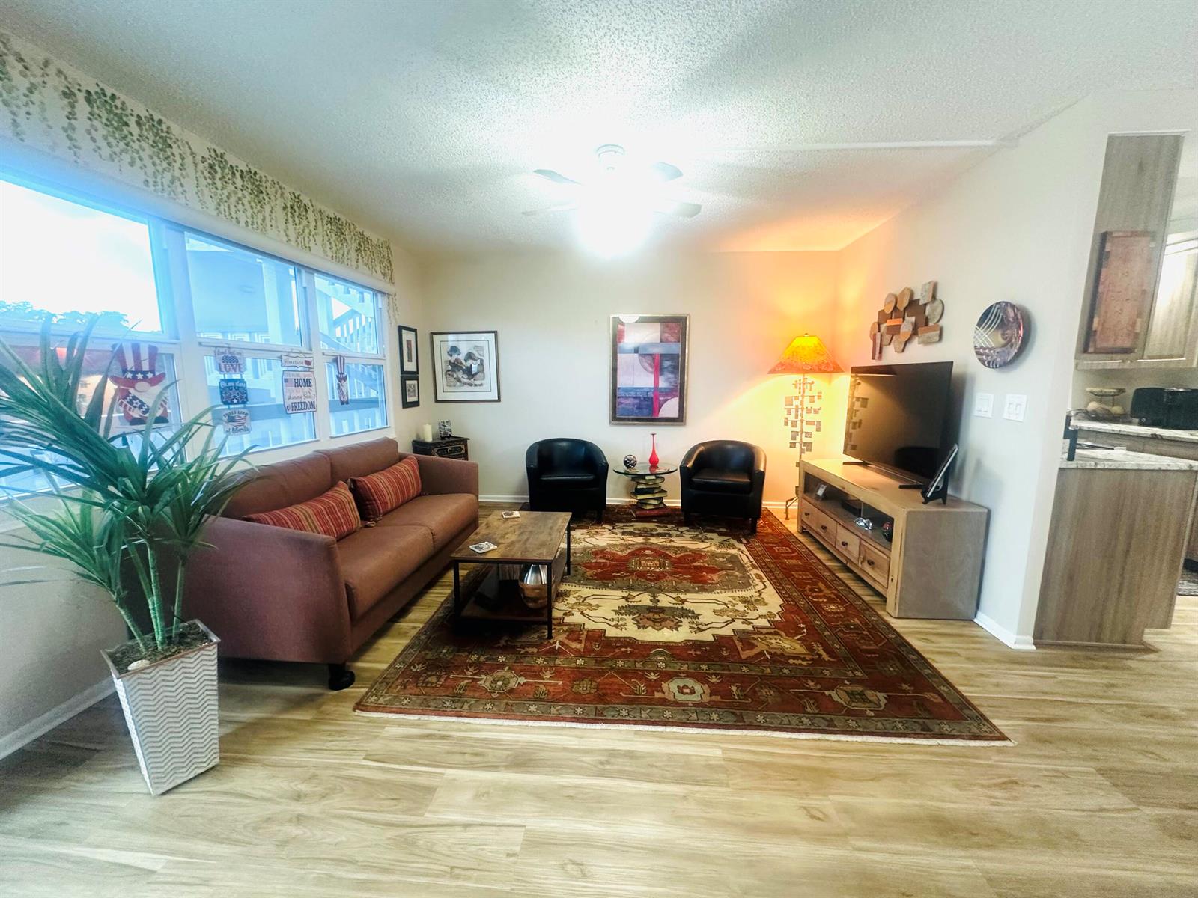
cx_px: 599
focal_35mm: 14
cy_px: 449
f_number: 2.2
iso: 200
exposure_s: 1/60
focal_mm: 2.22
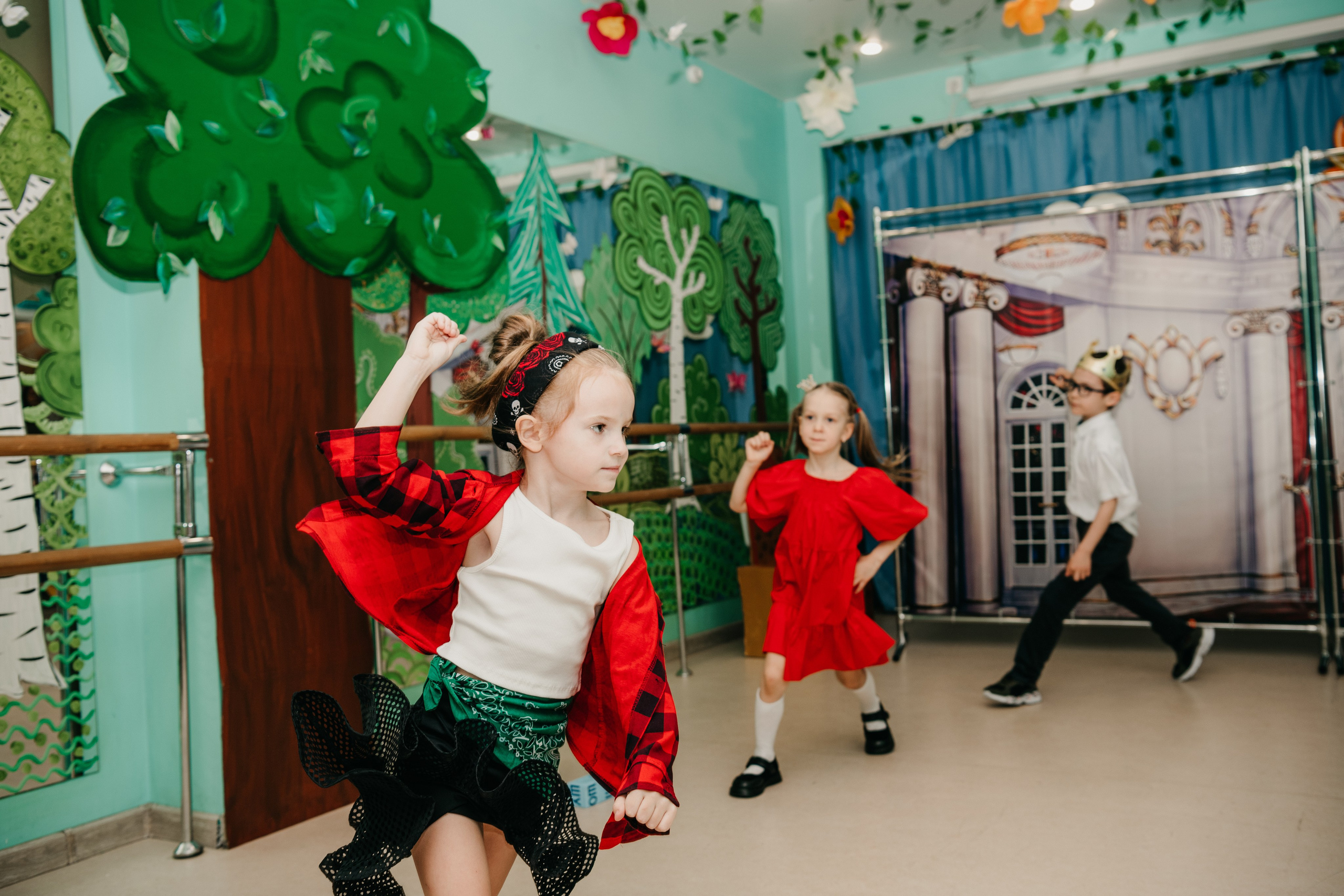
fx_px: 1246
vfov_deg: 39.5
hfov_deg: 56.7
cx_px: 672
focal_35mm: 33
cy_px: 448
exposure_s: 1/160
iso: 200
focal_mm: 32
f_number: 4
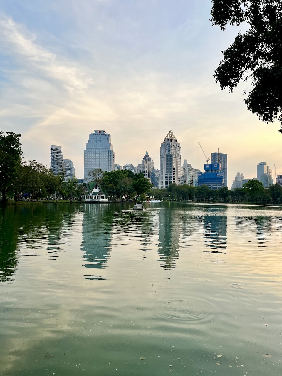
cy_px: 188
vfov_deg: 67.3
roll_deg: -0.3
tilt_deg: +2.1
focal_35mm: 26
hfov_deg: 53.1
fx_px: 282
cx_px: 141
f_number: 1.6
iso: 50
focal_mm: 5.1
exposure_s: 1/497
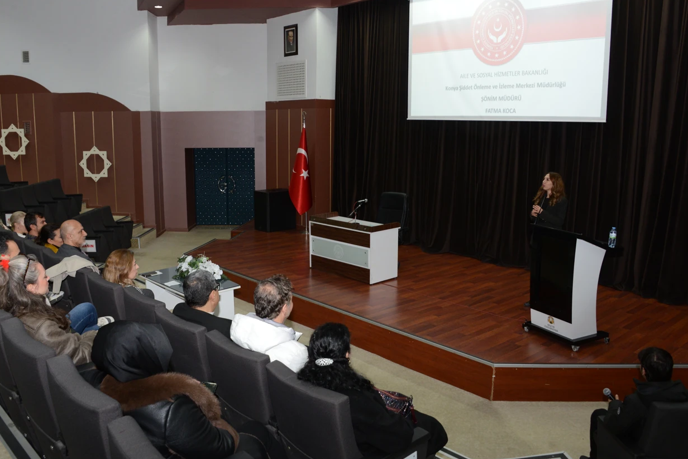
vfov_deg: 43.6
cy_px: 225
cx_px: 333
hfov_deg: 61.9
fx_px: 573
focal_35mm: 30
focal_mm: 28
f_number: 8
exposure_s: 1/60
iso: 1600
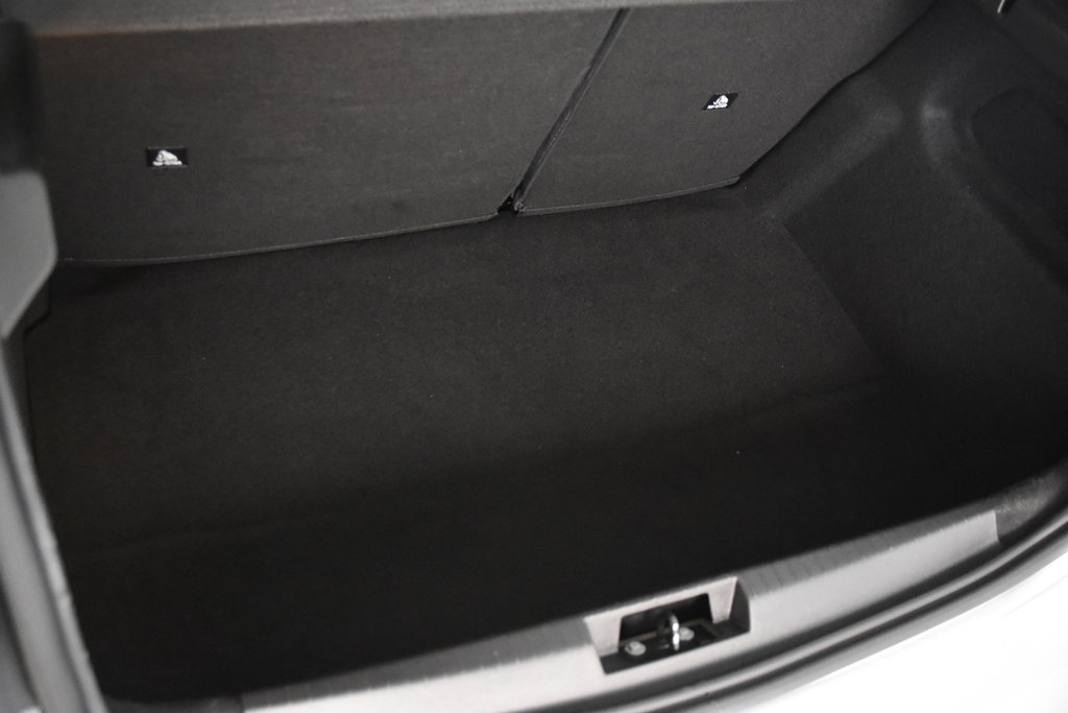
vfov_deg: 36.9
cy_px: 356
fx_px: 1068
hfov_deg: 53.1
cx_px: 534
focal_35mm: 36
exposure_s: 1/40
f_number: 3
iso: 5600
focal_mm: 24
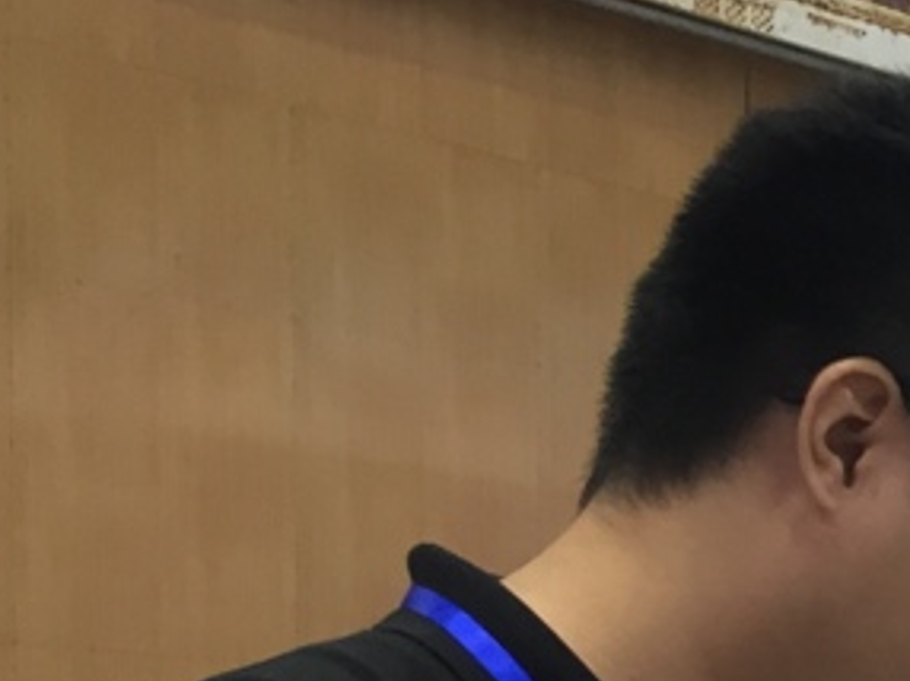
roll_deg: -3.0
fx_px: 2732
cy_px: 1111
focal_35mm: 104
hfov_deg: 16.8
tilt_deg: -4.1
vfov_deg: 13.2
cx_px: 1432
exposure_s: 1/33
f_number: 2.2
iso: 100
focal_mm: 4.15
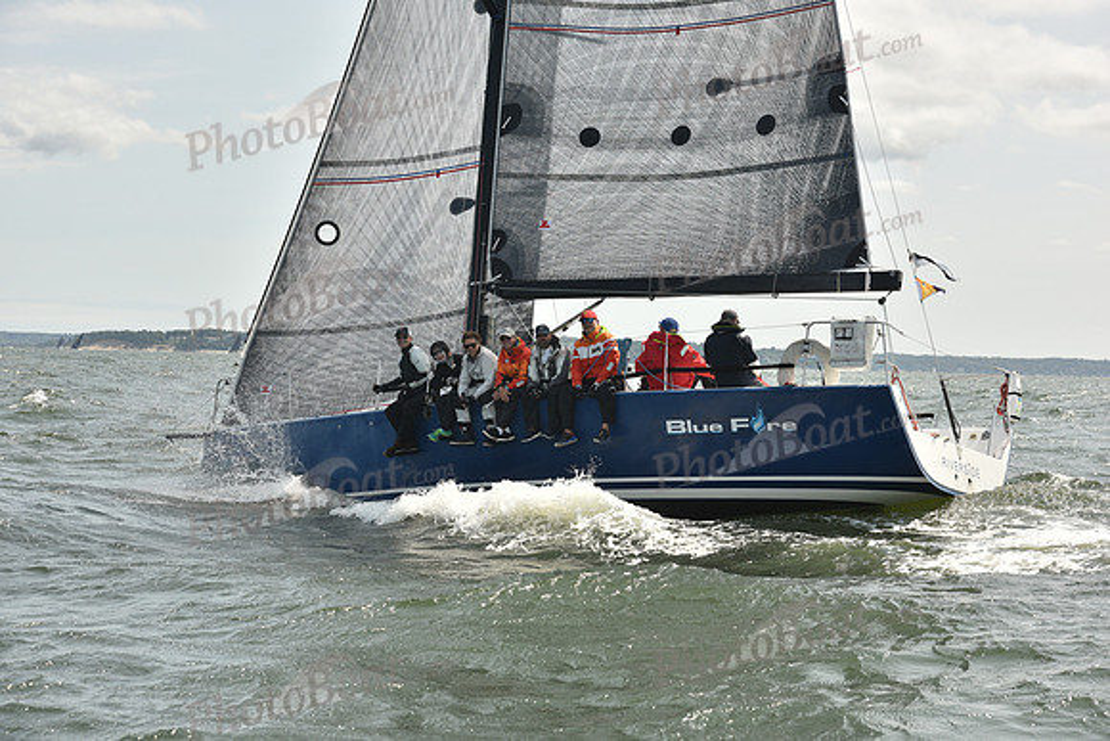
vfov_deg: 17.1
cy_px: 370
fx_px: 2467
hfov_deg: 25.4
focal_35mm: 80
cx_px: 555
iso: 250
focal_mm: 80
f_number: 7.1
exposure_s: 1/800
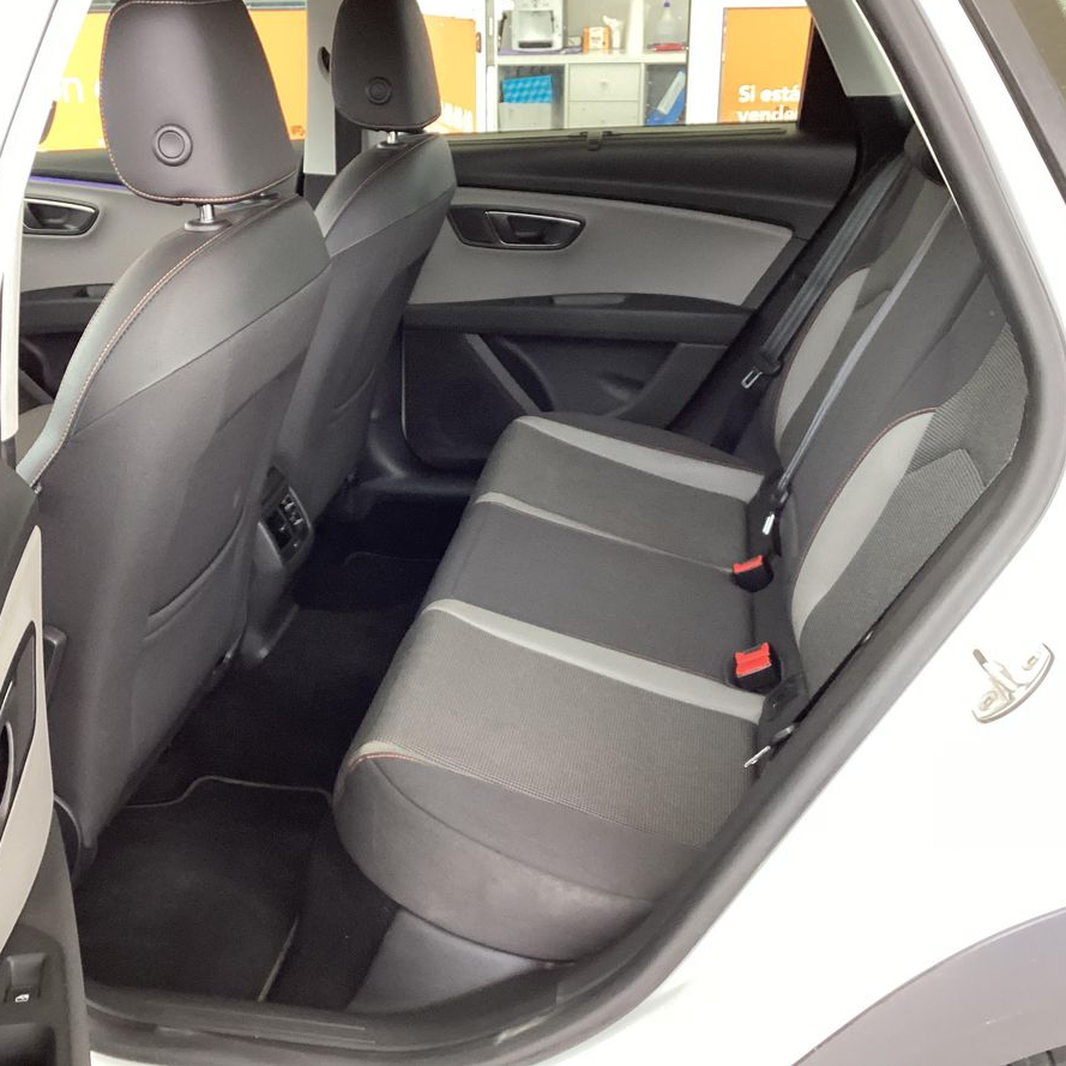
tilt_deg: -21.6
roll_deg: +1.3
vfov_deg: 44.9
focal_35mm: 37
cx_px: 453
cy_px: 528
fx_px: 1289
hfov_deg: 44.8
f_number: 2.4
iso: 160
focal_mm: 3.3
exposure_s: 1/50
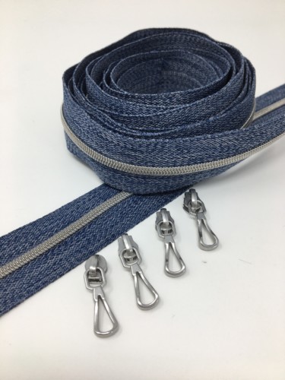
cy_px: 190
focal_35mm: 29
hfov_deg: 48.2
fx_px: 318
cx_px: 142
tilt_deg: -46.0
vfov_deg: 61.7
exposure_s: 1/100
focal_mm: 4.15
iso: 25
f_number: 2.2
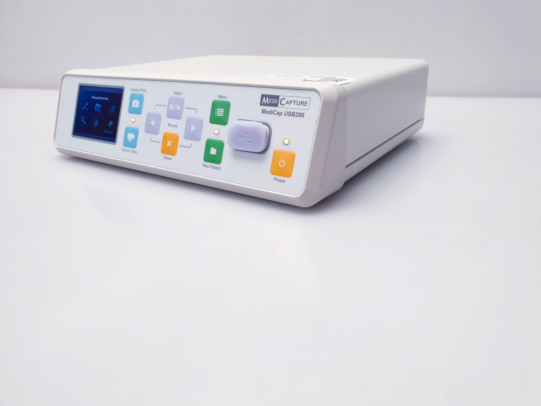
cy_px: 203
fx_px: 406
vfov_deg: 53.1
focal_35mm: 26
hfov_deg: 67.3
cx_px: 270
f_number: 2.4
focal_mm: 4.3
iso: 64
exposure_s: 1/50
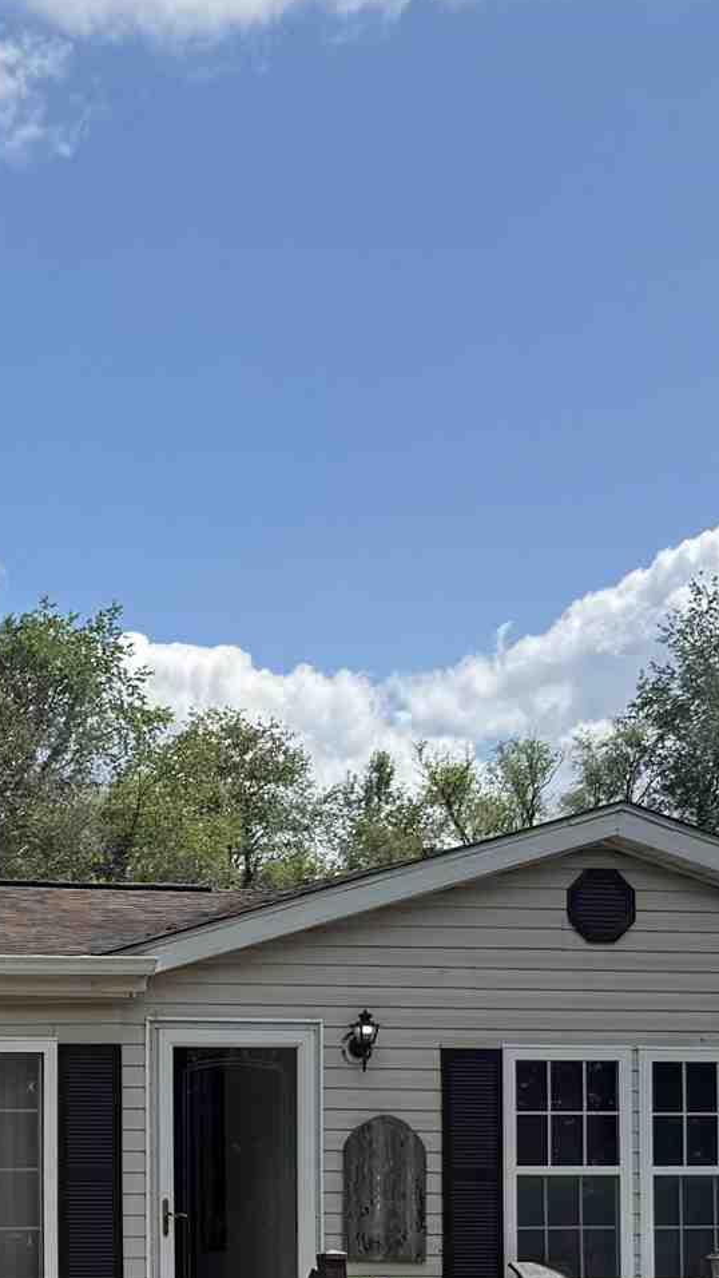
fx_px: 2846
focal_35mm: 84
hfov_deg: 13.8
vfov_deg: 24.5
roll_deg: +0.2
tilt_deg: +1.9
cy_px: 1190
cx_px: -251
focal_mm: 6.76
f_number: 1.78
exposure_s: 1/4167
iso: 80
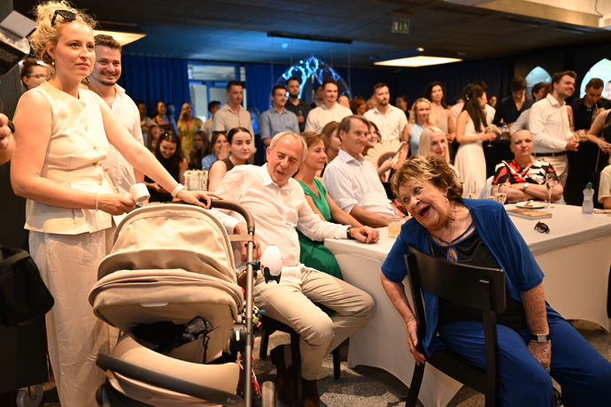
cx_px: 306
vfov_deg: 42.3
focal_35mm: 31
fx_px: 526
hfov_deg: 60.3
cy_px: 204
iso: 4000
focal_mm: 31
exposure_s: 1/200
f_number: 2.8
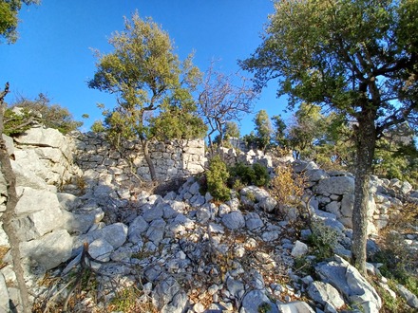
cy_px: 156
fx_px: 157
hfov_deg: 106.2
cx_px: 209
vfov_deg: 89.9
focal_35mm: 13
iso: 40
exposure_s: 1/486
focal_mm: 1.42
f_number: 2.2
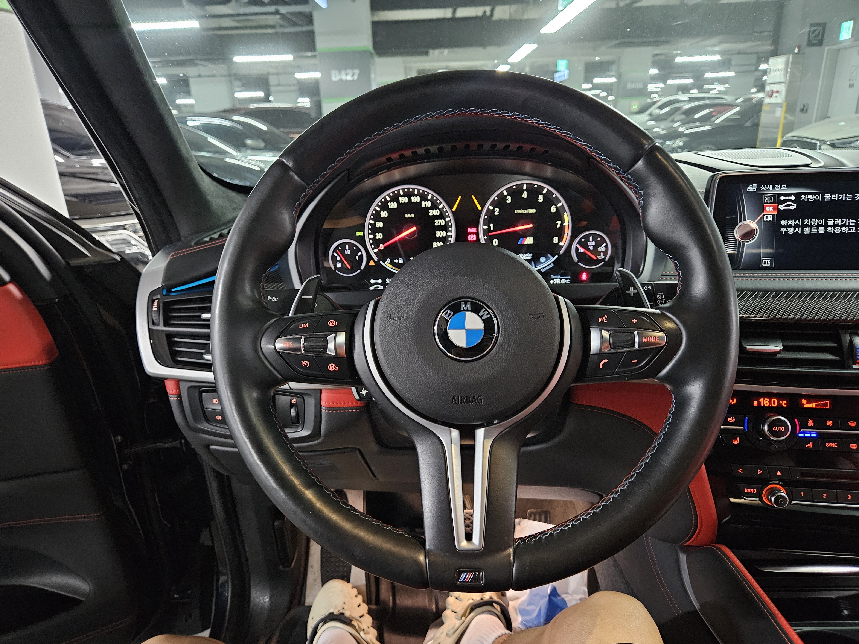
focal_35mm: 23
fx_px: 571
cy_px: 322
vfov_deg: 58.9
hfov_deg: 73.9
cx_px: 430
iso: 1000
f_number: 1.8
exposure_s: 1/24
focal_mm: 5.4
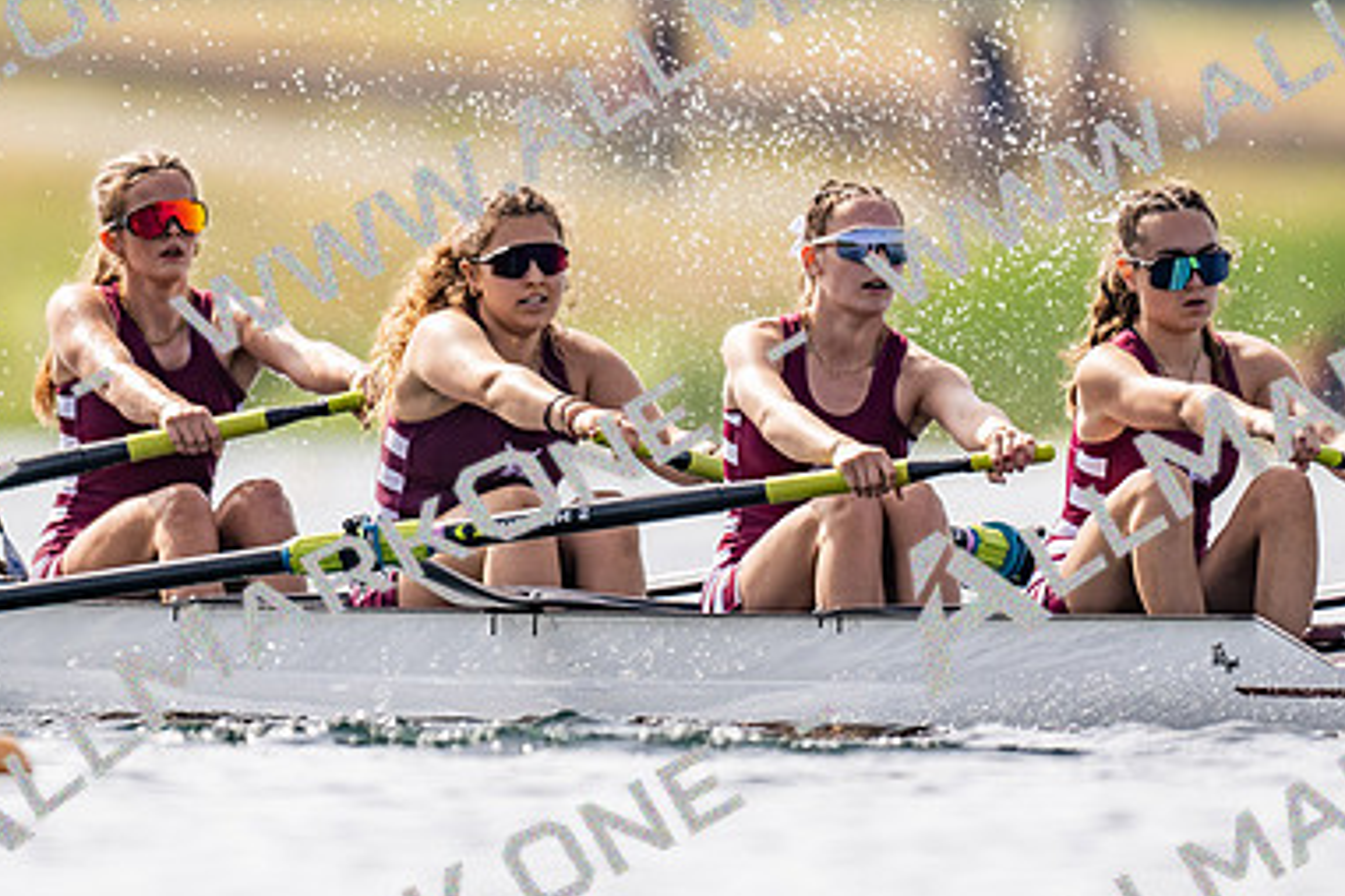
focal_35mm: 1372
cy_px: 365
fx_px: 51255
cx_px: 607
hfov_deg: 1.5
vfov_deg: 1.0
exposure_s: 1/2500
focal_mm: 600
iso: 180
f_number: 4
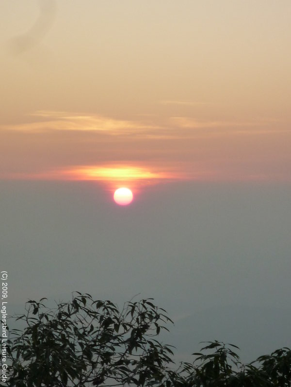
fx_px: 2018
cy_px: 194
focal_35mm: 180
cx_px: 146
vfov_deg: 11.0
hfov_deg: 8.2
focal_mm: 22
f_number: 5.9
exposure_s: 1/125
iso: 250
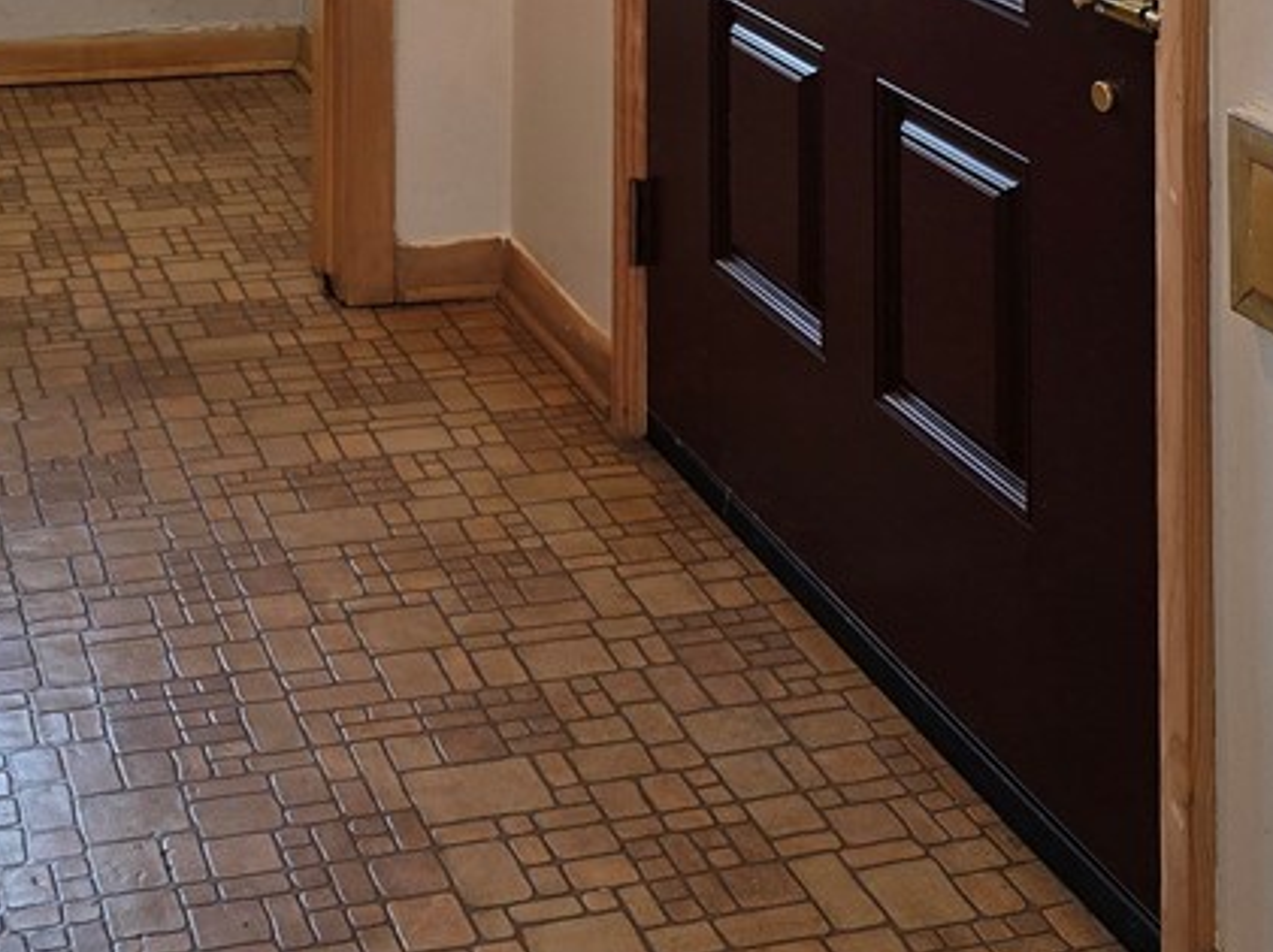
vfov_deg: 24.3
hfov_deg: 34.2
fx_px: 2058
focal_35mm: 56
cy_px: -109
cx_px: 490
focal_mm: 6.3
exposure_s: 1/120
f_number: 1.7
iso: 100
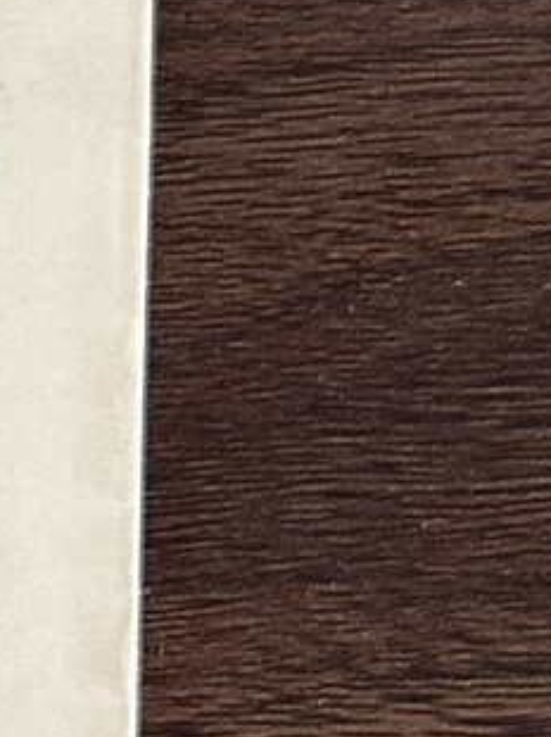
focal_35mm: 186
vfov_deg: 10.6
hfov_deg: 7.1
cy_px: 461
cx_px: -1078
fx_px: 3953
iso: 200
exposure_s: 1/50
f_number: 1.78
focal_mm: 6.86
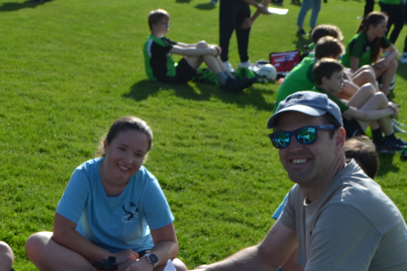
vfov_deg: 17.8
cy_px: 259
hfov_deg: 26.1
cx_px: 35
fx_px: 848
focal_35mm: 75
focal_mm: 24
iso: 100
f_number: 8
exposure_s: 1/250
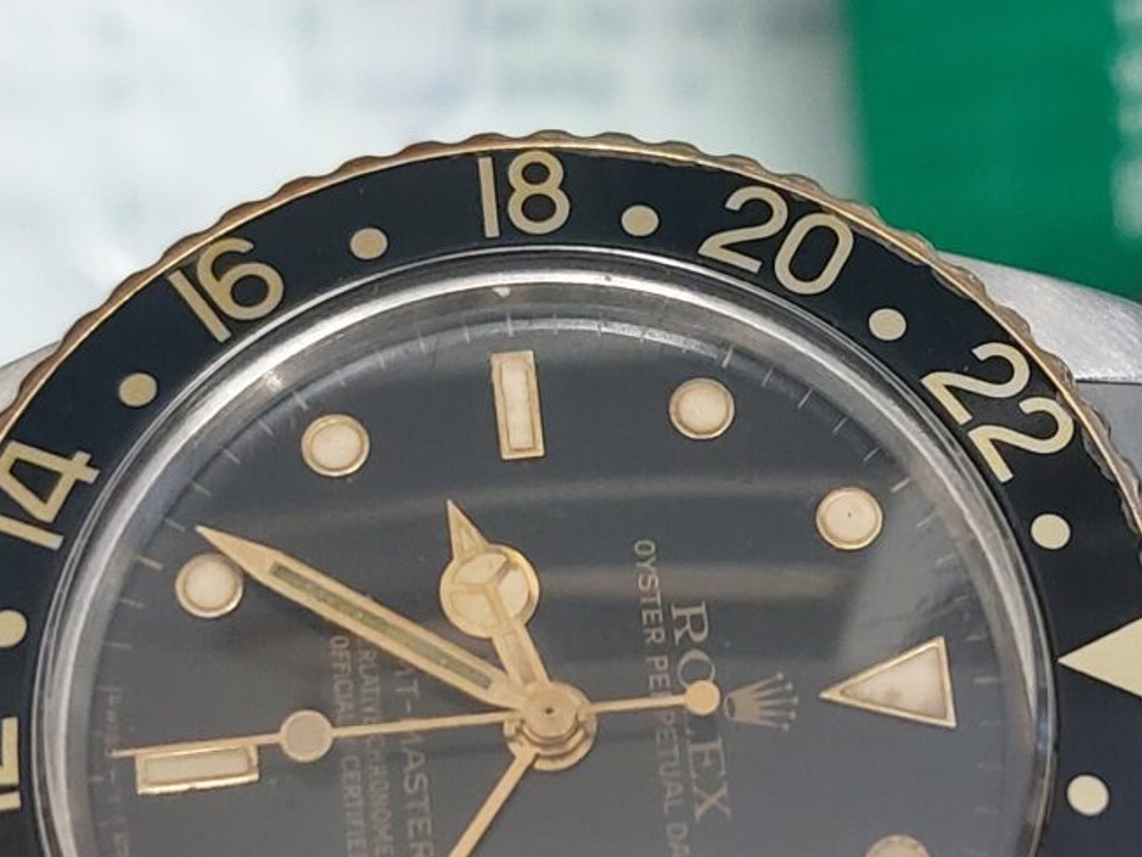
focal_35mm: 98
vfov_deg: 15.0
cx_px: 817
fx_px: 3234
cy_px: 675
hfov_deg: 19.9
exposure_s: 1/50
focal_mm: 5.23
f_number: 1.8
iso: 200
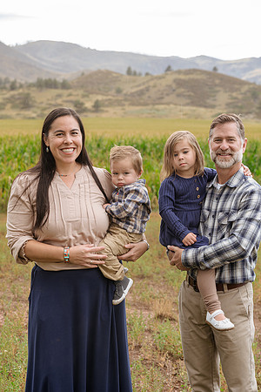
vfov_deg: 28.8
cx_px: 130
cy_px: 196
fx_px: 761
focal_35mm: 70
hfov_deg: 19.5
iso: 200
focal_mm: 70
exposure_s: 1/125
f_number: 5.6
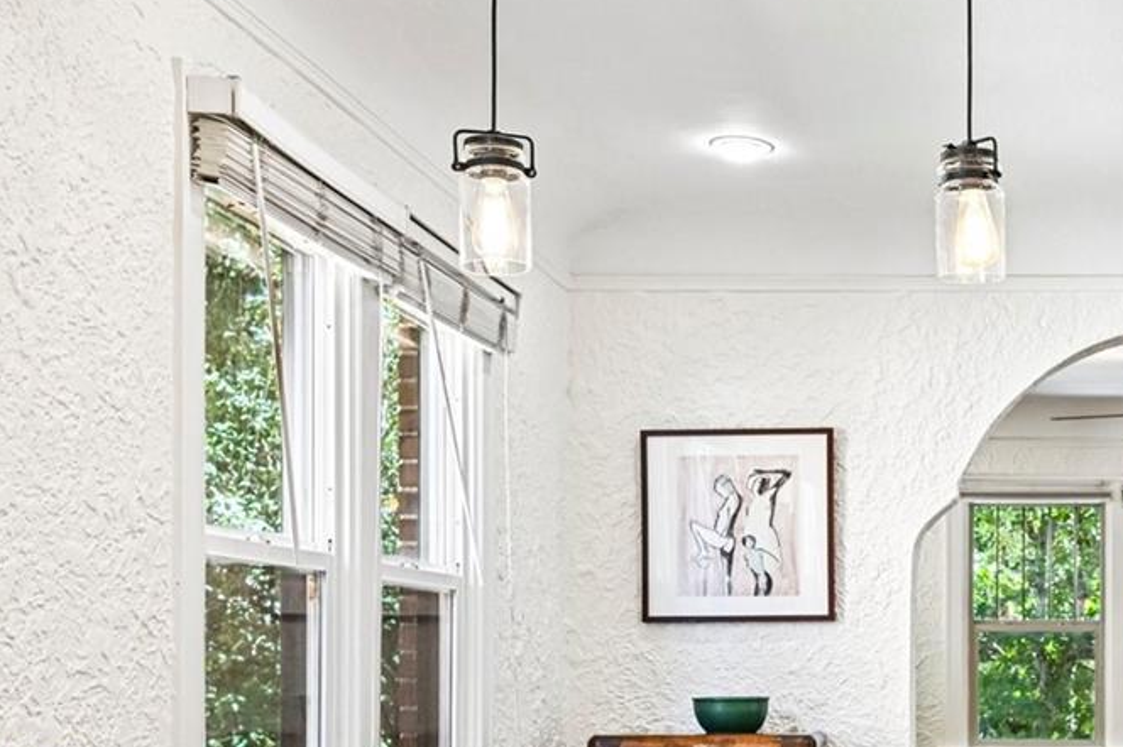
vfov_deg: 24.3
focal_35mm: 54
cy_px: 659
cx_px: 1013
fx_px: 1690
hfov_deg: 34.7
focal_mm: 22.5
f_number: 8
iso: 400
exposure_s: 1/20
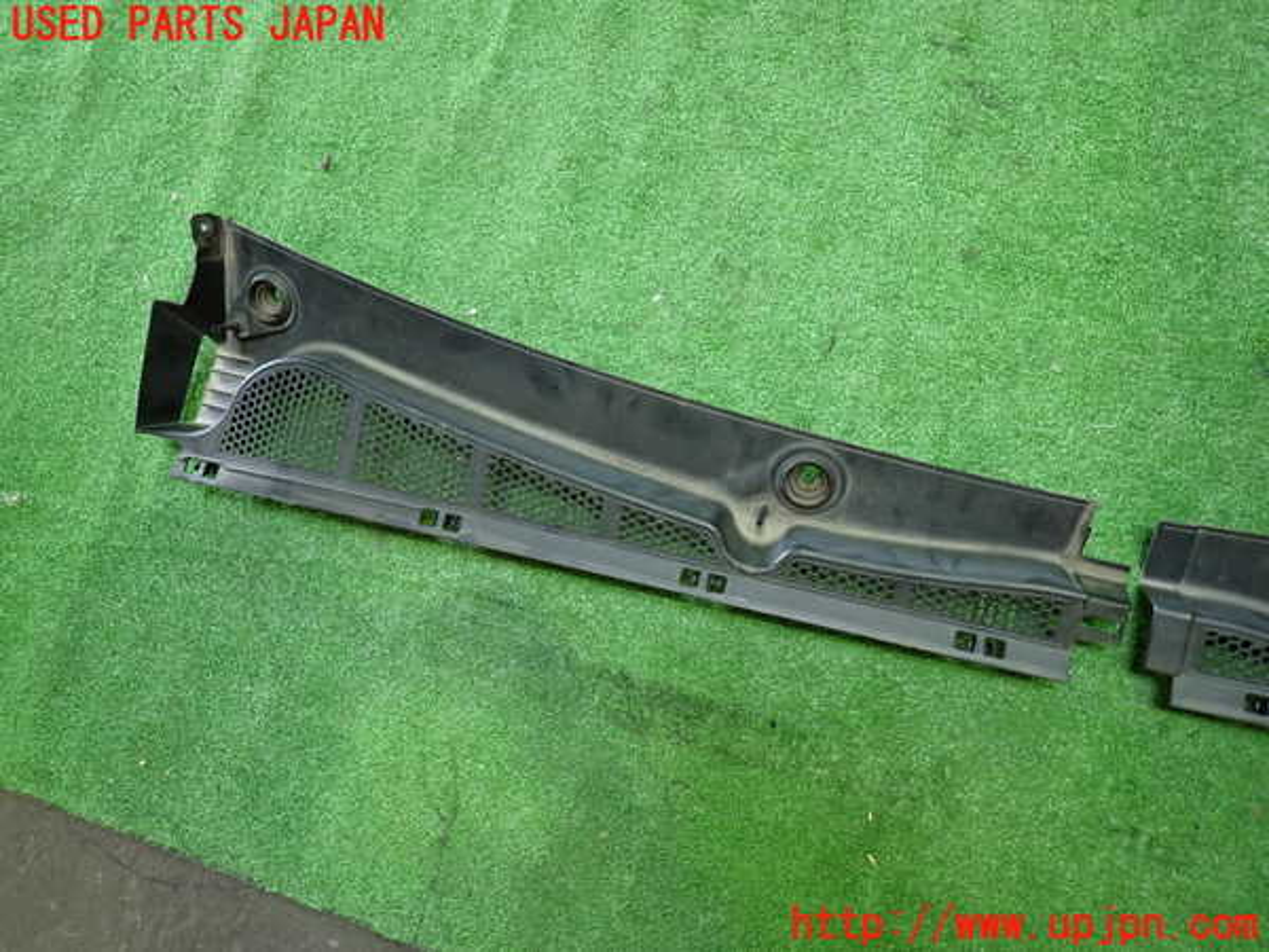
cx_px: 634
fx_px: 916
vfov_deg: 54.9
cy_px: 476
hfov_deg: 69.4
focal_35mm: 25
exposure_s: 1/30
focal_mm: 4.5
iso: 250
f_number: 2
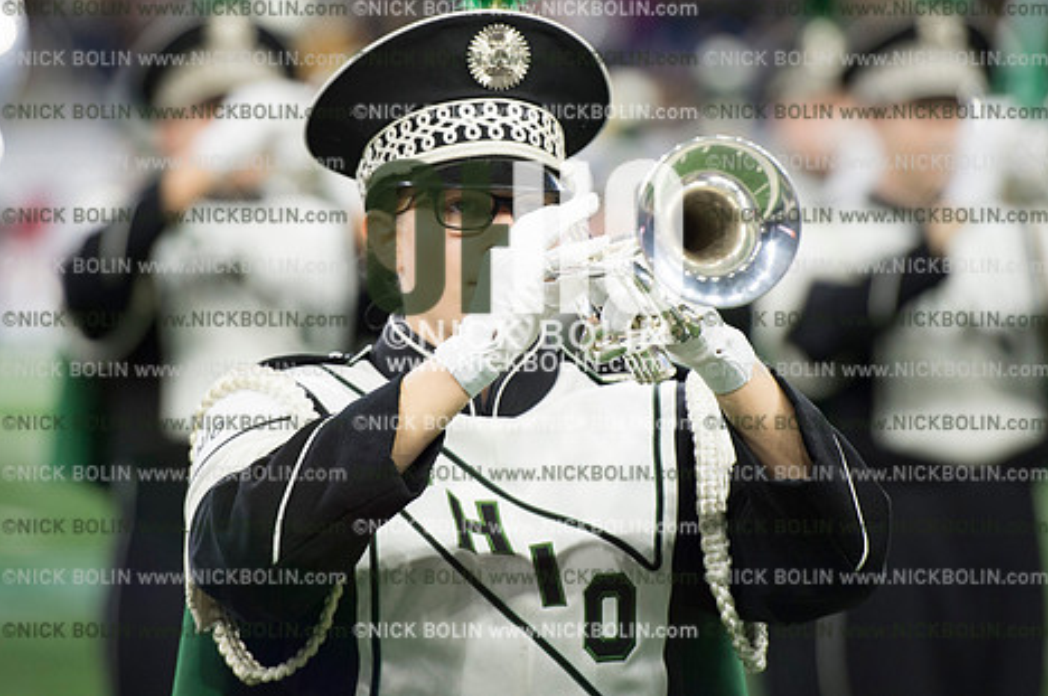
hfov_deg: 8.3
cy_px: 266
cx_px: 524
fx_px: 7212
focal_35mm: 248
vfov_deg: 5.5
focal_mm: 200
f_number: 3.5
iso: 2500
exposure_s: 1/1000
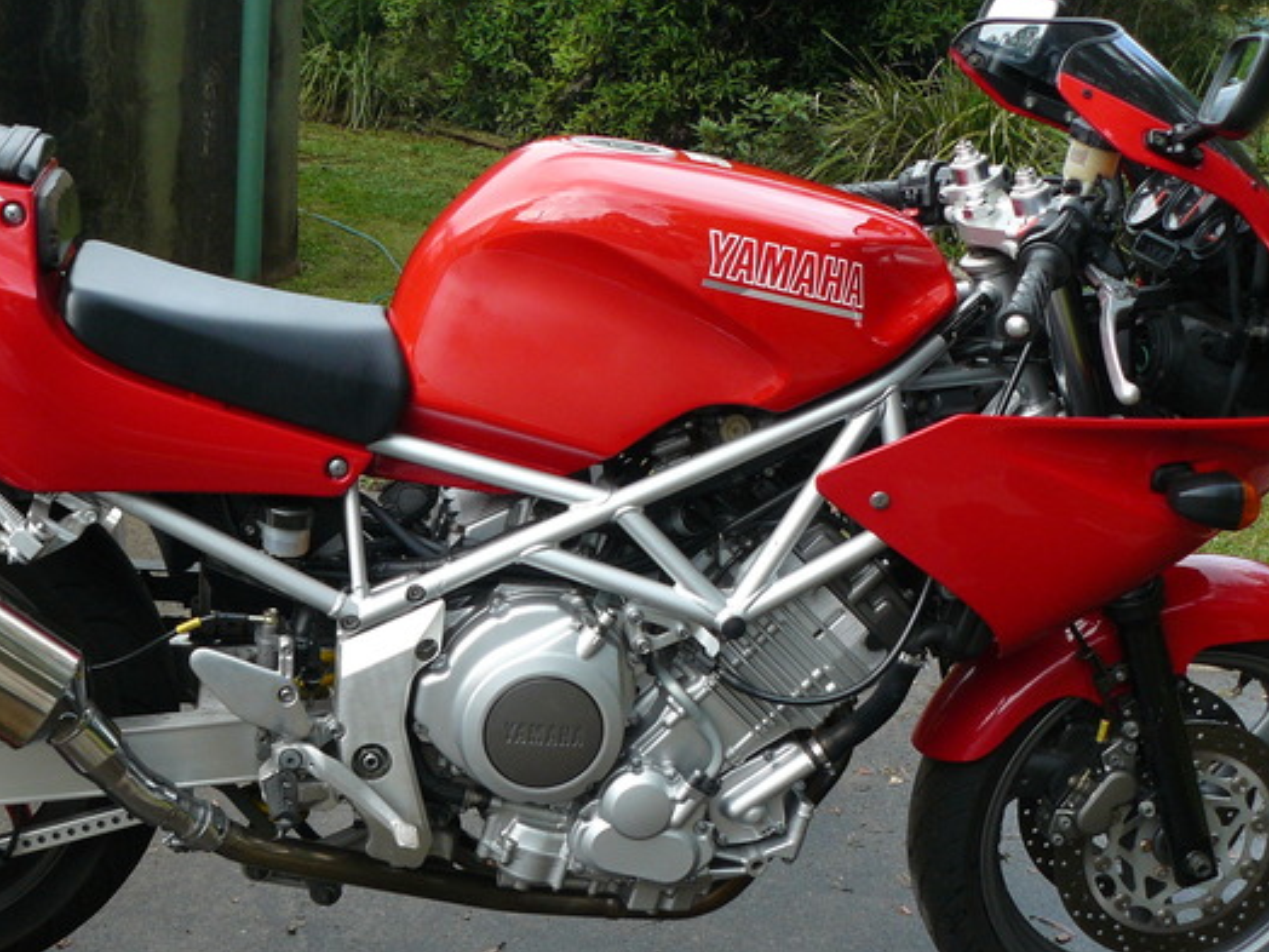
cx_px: 463
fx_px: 2016
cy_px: 480
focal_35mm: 55
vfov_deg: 26.6
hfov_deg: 34.7
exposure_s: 1/100
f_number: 3.6
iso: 100
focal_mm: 6
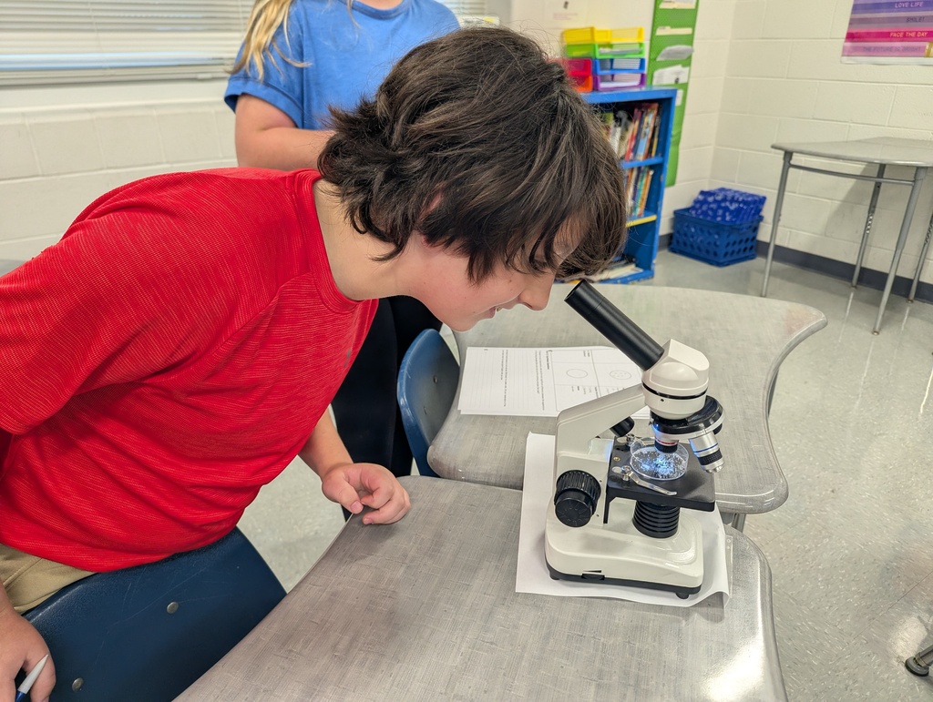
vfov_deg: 56.9
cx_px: 466
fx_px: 648
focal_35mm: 24
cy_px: 351
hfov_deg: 71.5
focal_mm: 6.81
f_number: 1.85
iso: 187
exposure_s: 1/94.7
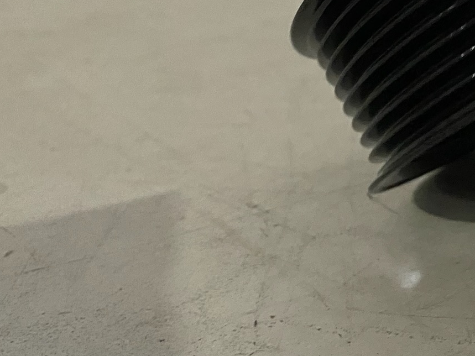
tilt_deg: -18.7
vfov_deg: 23.3
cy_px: 71
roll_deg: -2.1
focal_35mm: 62
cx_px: 515
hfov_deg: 28.5
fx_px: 851
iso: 800
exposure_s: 1/30
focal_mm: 4.25
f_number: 1.8
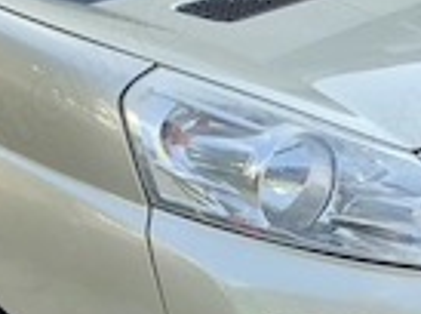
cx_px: -83
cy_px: 114
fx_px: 1225
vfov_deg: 14.6
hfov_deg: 18.5
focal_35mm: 101
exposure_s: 1/359
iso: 25
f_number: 1.8
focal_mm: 5.4
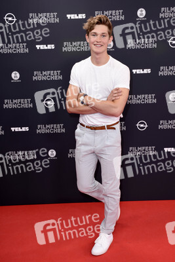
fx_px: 328
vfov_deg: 43.6
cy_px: 131
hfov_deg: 29.9
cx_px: 88
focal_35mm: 45
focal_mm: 30
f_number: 6.3
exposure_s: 1/60
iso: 400
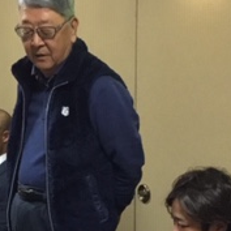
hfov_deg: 17.5
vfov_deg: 17.1
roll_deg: +0.8
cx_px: 68
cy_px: 243
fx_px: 747
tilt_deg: -15.3
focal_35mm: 99
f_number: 2.4
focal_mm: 3.3
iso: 200
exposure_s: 1/20
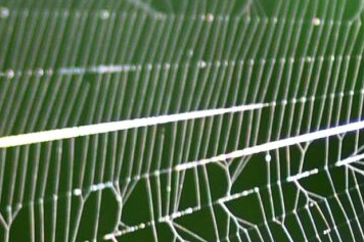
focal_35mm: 1079
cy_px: -33
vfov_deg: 1.3
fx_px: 10904
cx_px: 662
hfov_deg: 1.9
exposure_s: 1/250
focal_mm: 100
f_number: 3.2
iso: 800
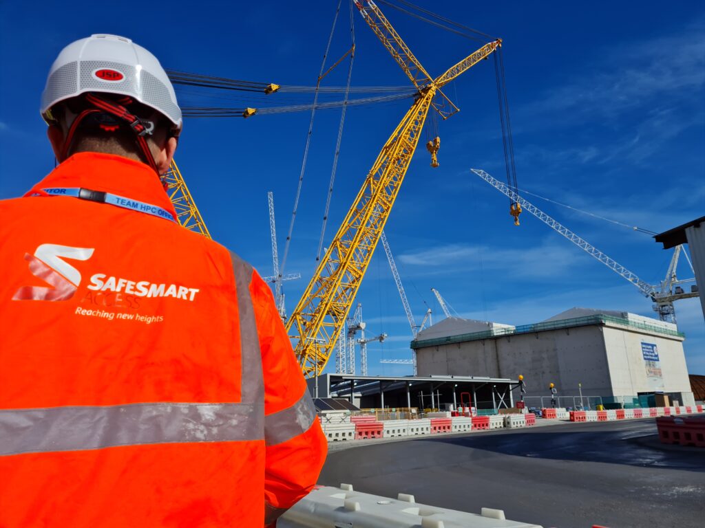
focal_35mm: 26
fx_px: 530
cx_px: 352
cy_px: 264
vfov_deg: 53.1
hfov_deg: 67.3
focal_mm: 5.4
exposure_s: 1/6757
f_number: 1.8
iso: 50
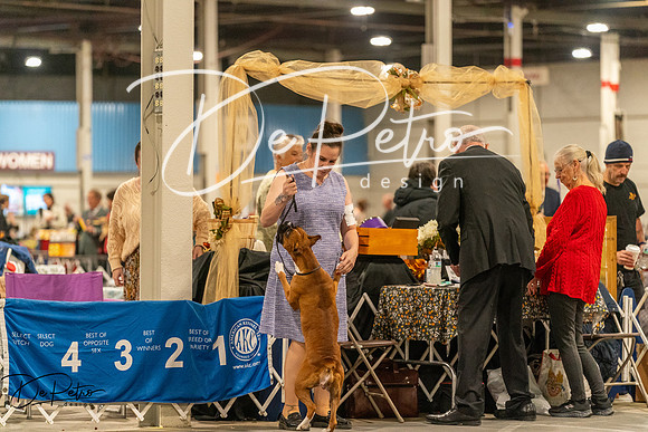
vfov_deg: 8.5
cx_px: 324
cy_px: 216
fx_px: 2917
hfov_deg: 12.7
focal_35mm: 162
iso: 6400
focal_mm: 162
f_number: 3.5
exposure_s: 1/250
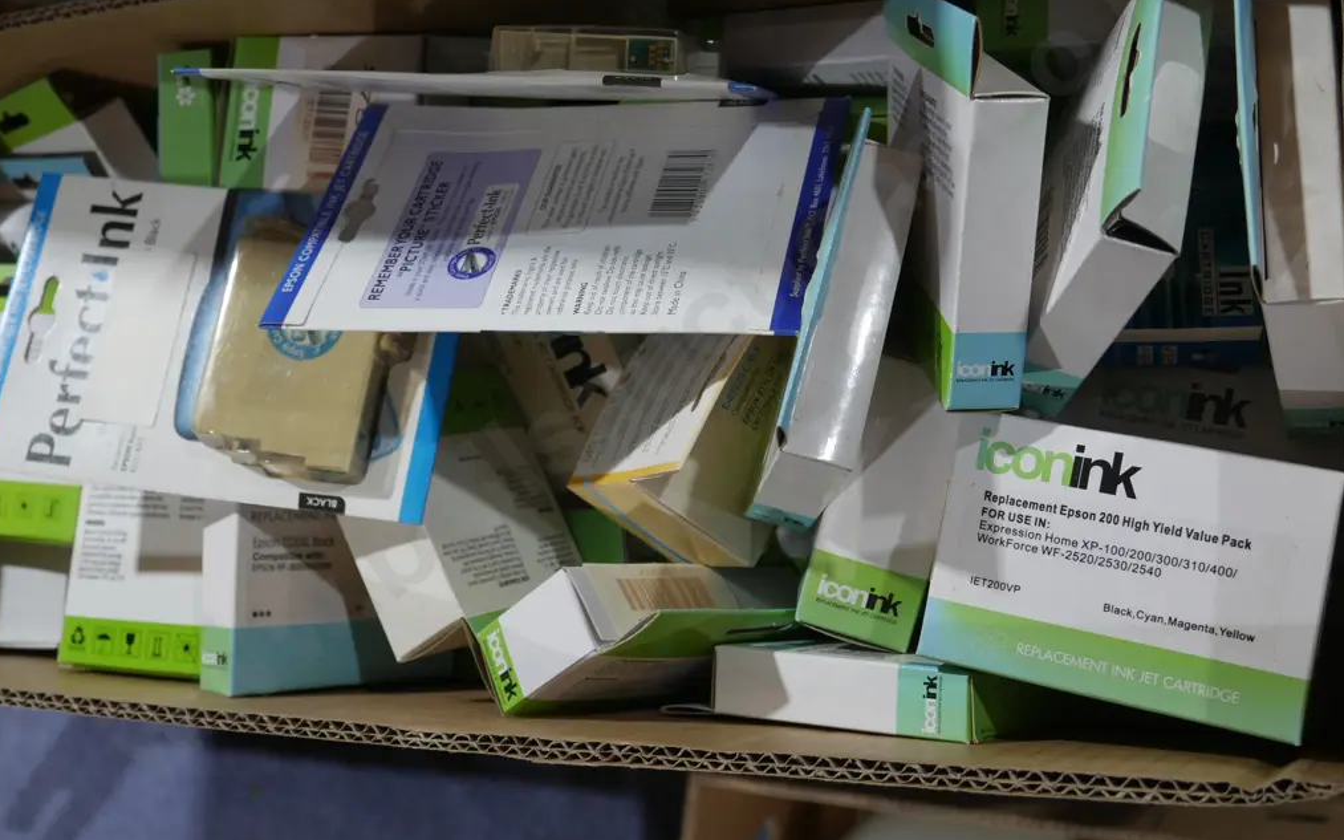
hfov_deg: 44.4
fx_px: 1648
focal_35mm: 45
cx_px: 669
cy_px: 357
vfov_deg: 28.5
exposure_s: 1/60
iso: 500
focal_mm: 21
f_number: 4.6
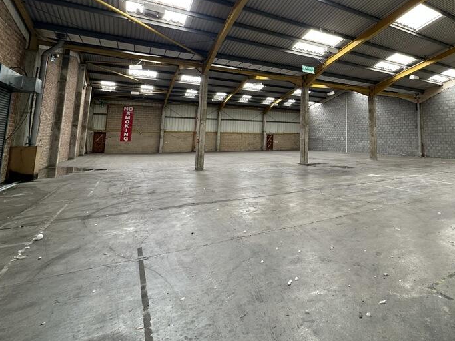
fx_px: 276
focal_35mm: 21
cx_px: 324
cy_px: 103
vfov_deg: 61.3
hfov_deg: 75.0
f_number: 2.2
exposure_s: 1/99
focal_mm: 2.22
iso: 50
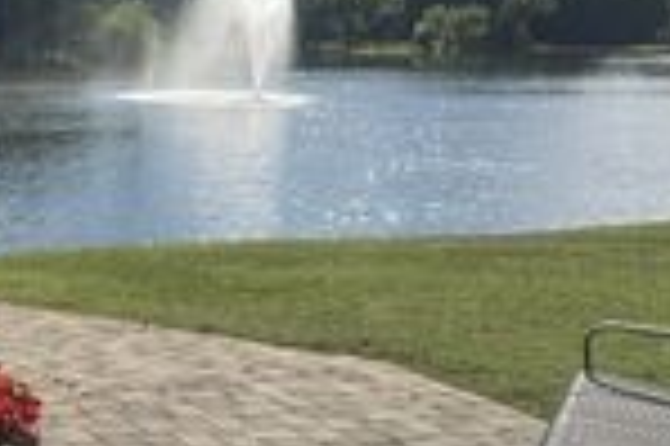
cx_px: -18
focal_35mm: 84
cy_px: 381
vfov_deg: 16.1
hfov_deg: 23.1
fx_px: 1562
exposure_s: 1/6173
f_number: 1.78
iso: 80
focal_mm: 6.76
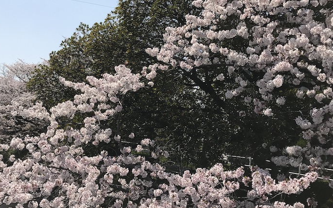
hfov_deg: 46.2
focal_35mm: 43
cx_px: 150
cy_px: 100
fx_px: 390
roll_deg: -1.9
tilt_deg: +3.9
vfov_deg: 29.8
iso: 20
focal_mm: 3.99
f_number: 1.8
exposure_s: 1/4367
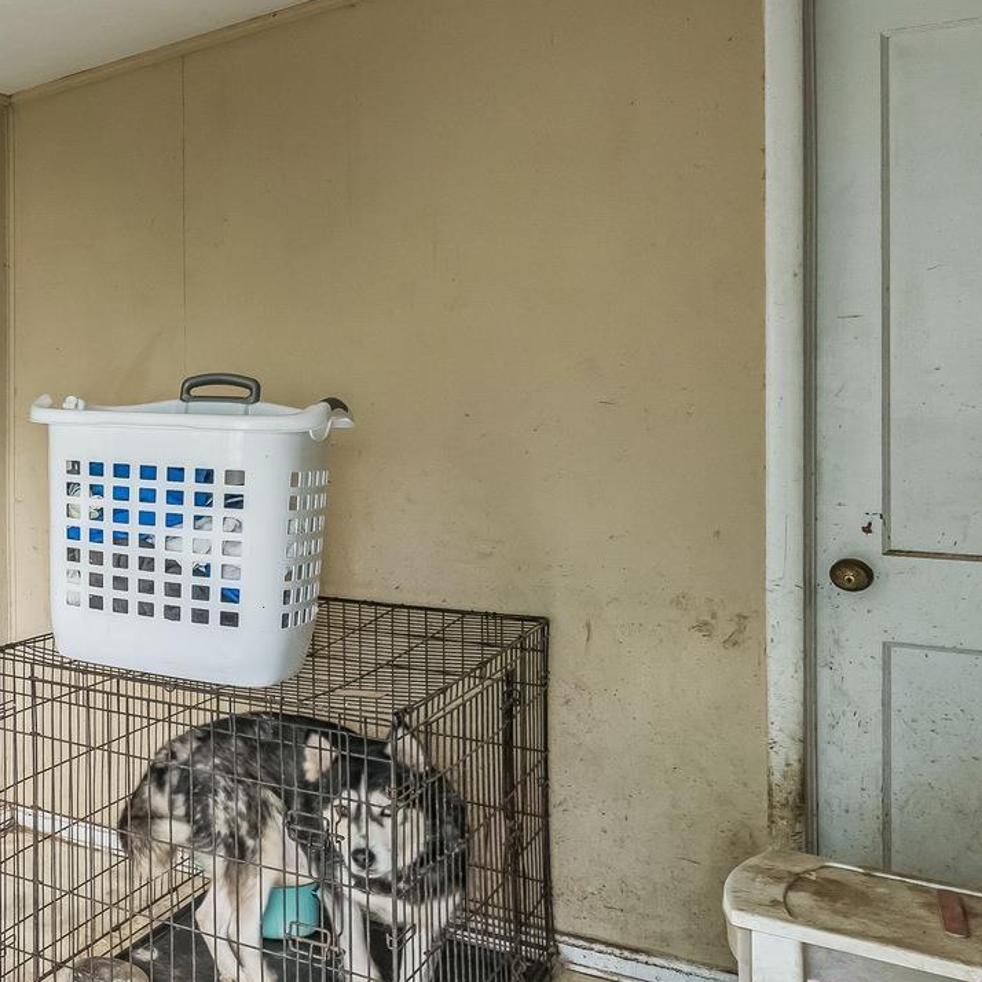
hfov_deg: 31.4
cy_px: 428
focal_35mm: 39
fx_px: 1252
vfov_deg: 42.8
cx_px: -340
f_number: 5.6
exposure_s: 1/30
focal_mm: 16
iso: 640
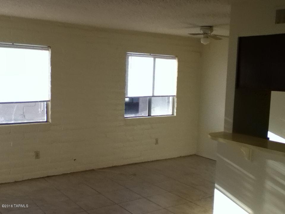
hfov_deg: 56.8
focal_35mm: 32
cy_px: 107
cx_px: 142
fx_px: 263
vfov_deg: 44.2
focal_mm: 3.85
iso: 80
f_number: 2.4
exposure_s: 1/280
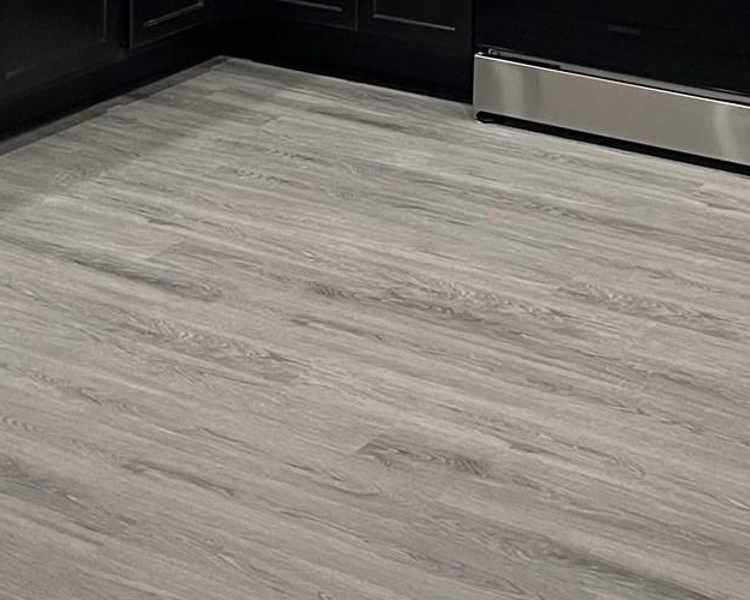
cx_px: 330
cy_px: -430
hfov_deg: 21.3
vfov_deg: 15.1
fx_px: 1998
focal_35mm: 90
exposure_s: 1/60
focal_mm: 5.1
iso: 125
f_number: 1.6
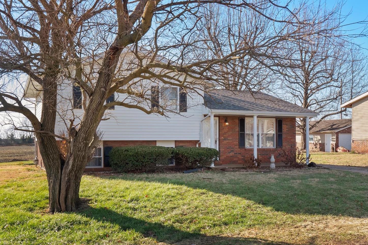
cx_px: 183
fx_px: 409
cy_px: 126
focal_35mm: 40
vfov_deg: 33.4
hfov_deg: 48.5
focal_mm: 18
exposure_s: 1/250
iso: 400
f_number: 8
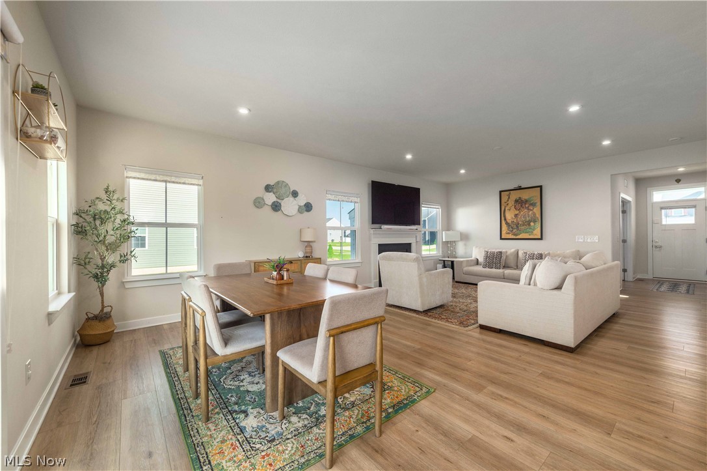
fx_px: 275
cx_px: 354
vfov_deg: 81.1
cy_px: 236
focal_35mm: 14
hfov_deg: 104.3
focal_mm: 14
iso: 80
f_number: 9
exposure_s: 1/60
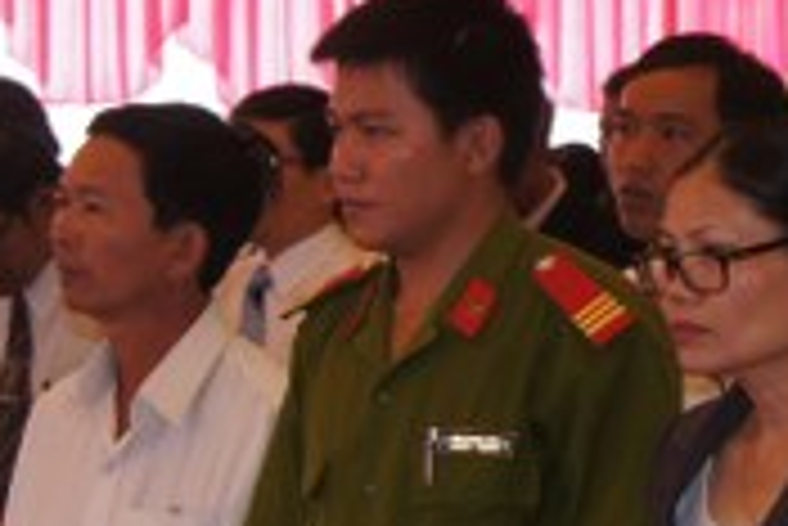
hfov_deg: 12.0
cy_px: 229
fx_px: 3605
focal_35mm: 165
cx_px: 1130
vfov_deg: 8.4
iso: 400
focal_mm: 35
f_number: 6.3
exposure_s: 1/80
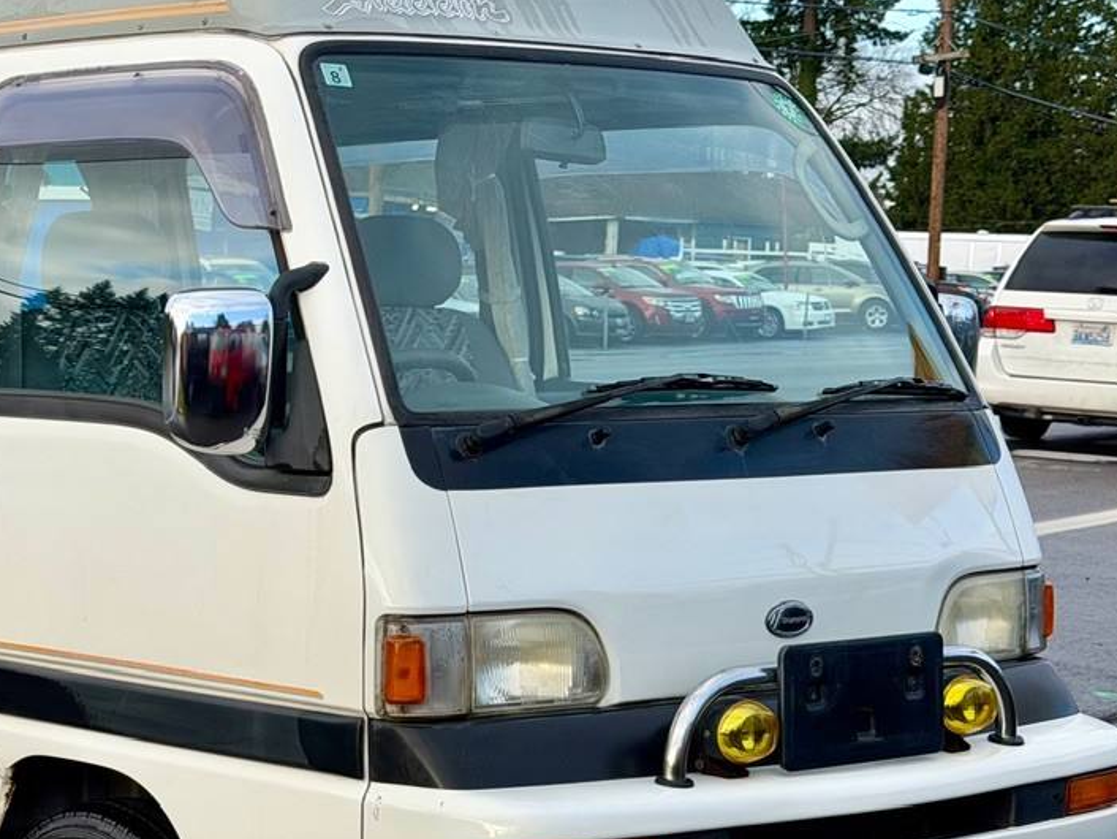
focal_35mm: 87
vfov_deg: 16.9
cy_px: 552
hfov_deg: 22.2
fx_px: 2808
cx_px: 217
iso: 64
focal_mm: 6.76
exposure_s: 1/1642
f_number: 1.78
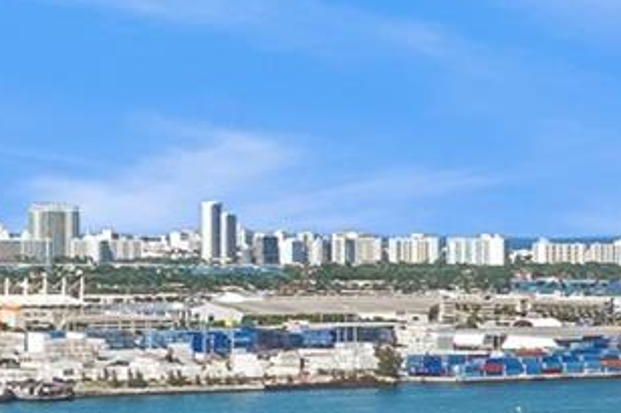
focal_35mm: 156
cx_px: -464
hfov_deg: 12.2
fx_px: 2689
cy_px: 179
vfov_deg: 8.8
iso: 500
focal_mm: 20
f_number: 7.1
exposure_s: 1/2000
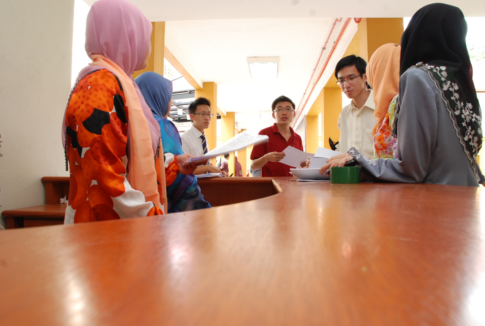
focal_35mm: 27
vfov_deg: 48.1
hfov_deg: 67.3
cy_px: 163
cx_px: 242
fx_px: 364
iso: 800
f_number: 8
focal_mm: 18
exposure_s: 1/50
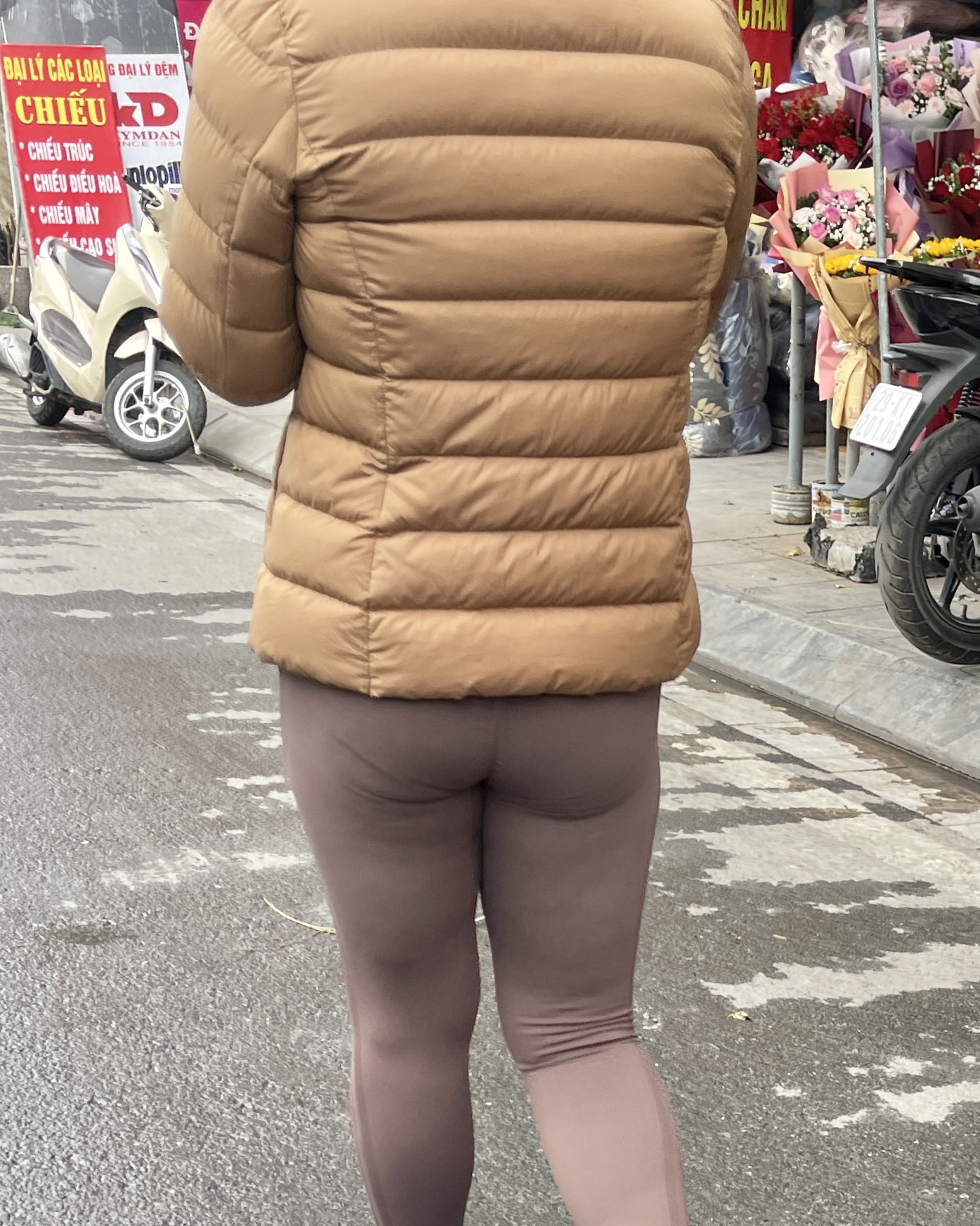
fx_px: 979
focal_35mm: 27
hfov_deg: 53.2
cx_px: 505
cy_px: 667
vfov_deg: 64.0
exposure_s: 1/587
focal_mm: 5.1
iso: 32
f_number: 1.6
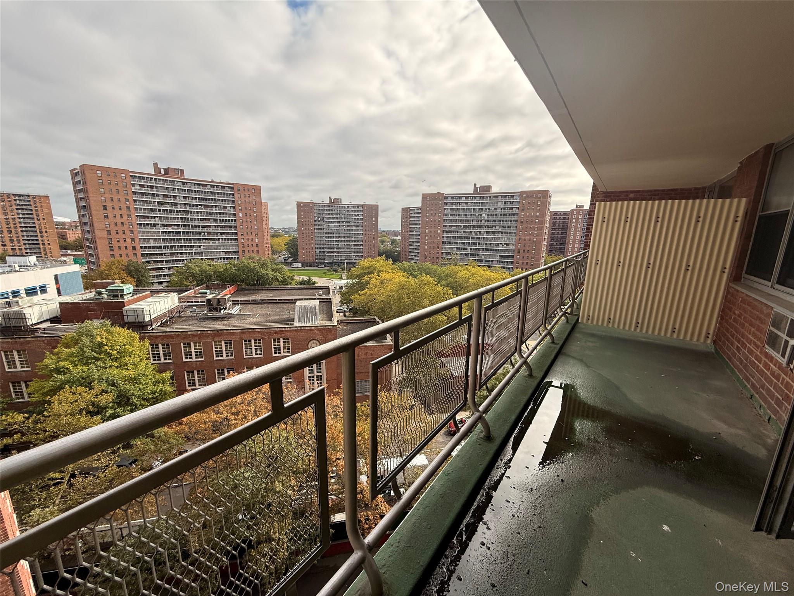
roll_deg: -2.2
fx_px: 321
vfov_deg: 85.7
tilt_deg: -11.2
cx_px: 397
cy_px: 298
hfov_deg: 102.1
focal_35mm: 14
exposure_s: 1/1105
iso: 64
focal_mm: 2.22
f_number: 2.2
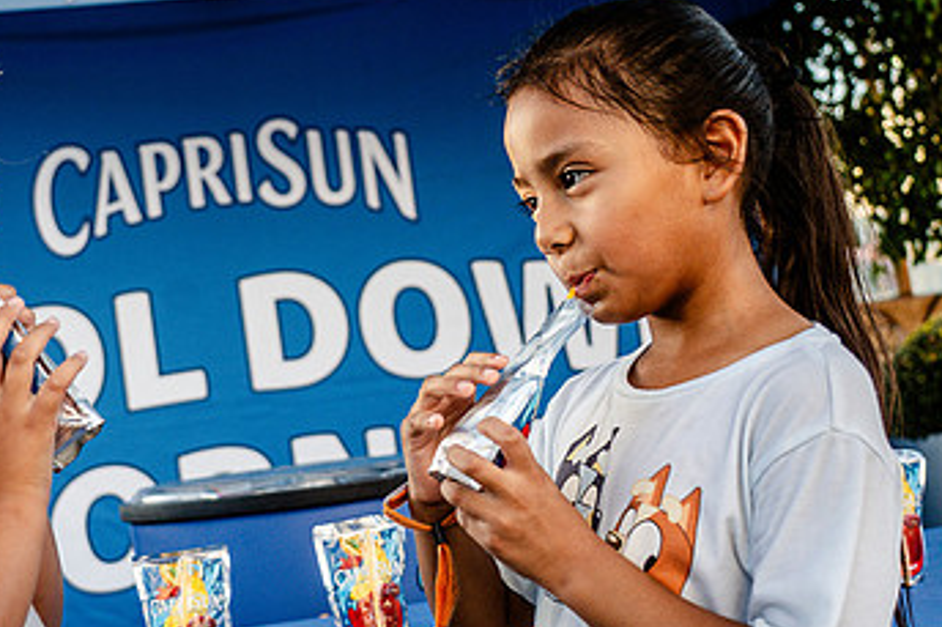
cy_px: 335
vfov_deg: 25.0
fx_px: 1412
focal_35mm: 54
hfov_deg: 36.5
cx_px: 315
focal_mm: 32
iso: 800
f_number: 4
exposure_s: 1/640
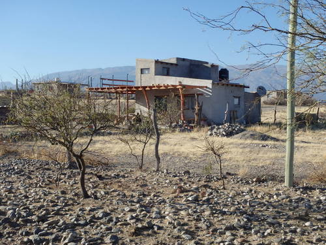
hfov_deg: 34.3
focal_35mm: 56
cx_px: 163
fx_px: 527
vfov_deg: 26.1
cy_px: 122
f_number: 5.1
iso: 125
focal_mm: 10
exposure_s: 1/500
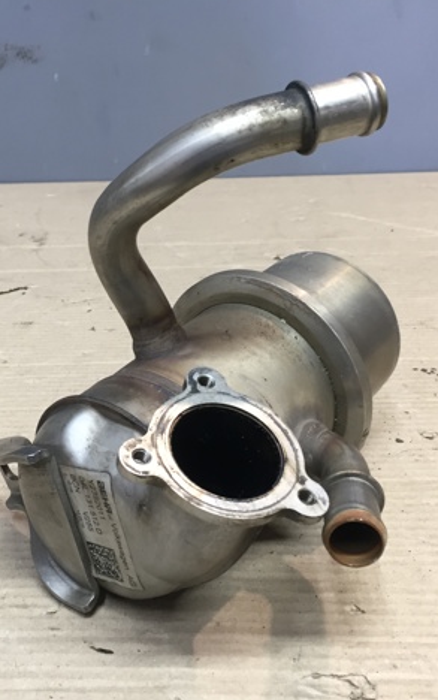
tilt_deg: -26.6
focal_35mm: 42
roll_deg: +1.2
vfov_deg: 47.2
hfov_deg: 30.4
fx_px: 801
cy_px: 354
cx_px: 155
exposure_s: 1/33
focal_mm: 4.15
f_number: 2.2
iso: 100
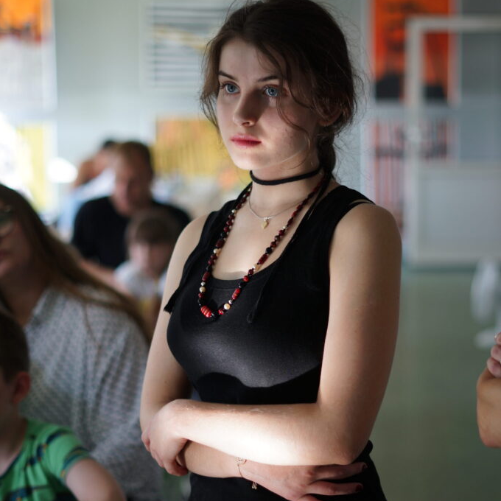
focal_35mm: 96
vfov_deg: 18.1
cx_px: 250
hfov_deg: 18.1
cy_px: 298
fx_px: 1572
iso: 100
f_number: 1.8
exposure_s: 1/160
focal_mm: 50
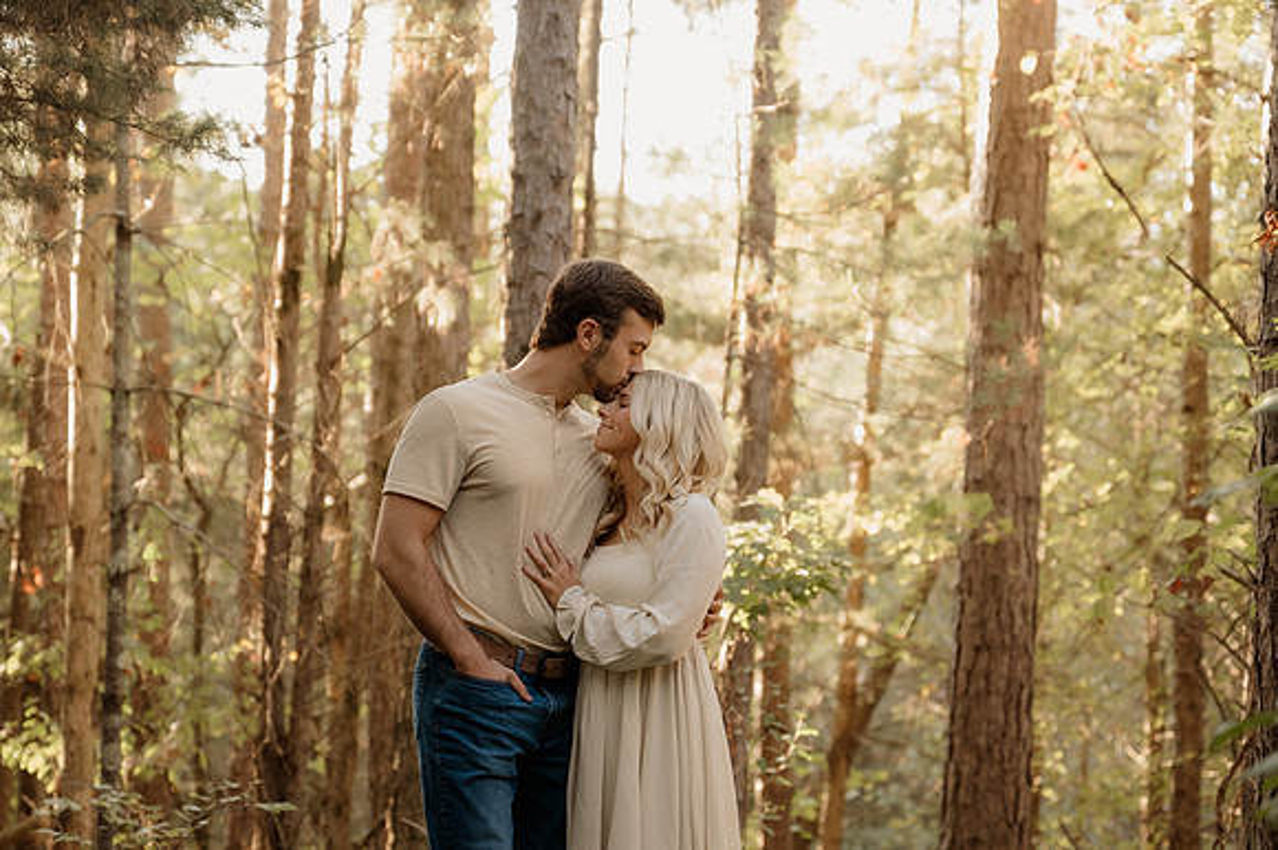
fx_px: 3725
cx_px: 639
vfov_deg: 13.0
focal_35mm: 105
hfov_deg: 19.5
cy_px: 425
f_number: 2.8
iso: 500
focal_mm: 70
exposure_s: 1/80
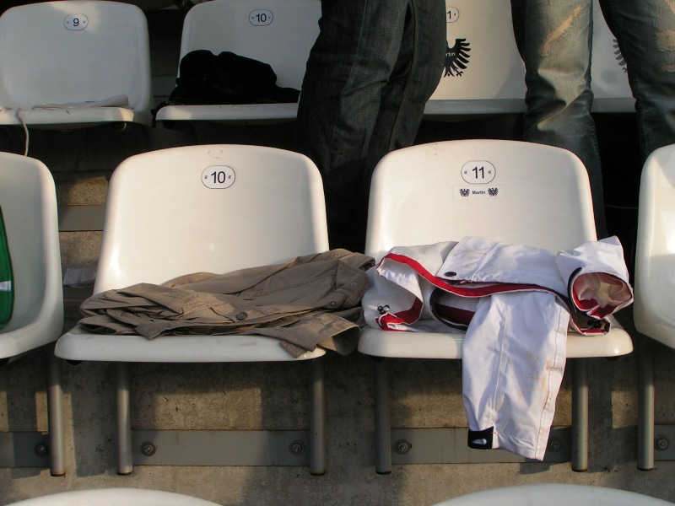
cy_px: 253
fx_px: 1053
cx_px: 338
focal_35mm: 54
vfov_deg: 27.0
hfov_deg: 35.5
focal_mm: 8.3
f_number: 5.6
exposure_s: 1/160
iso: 50
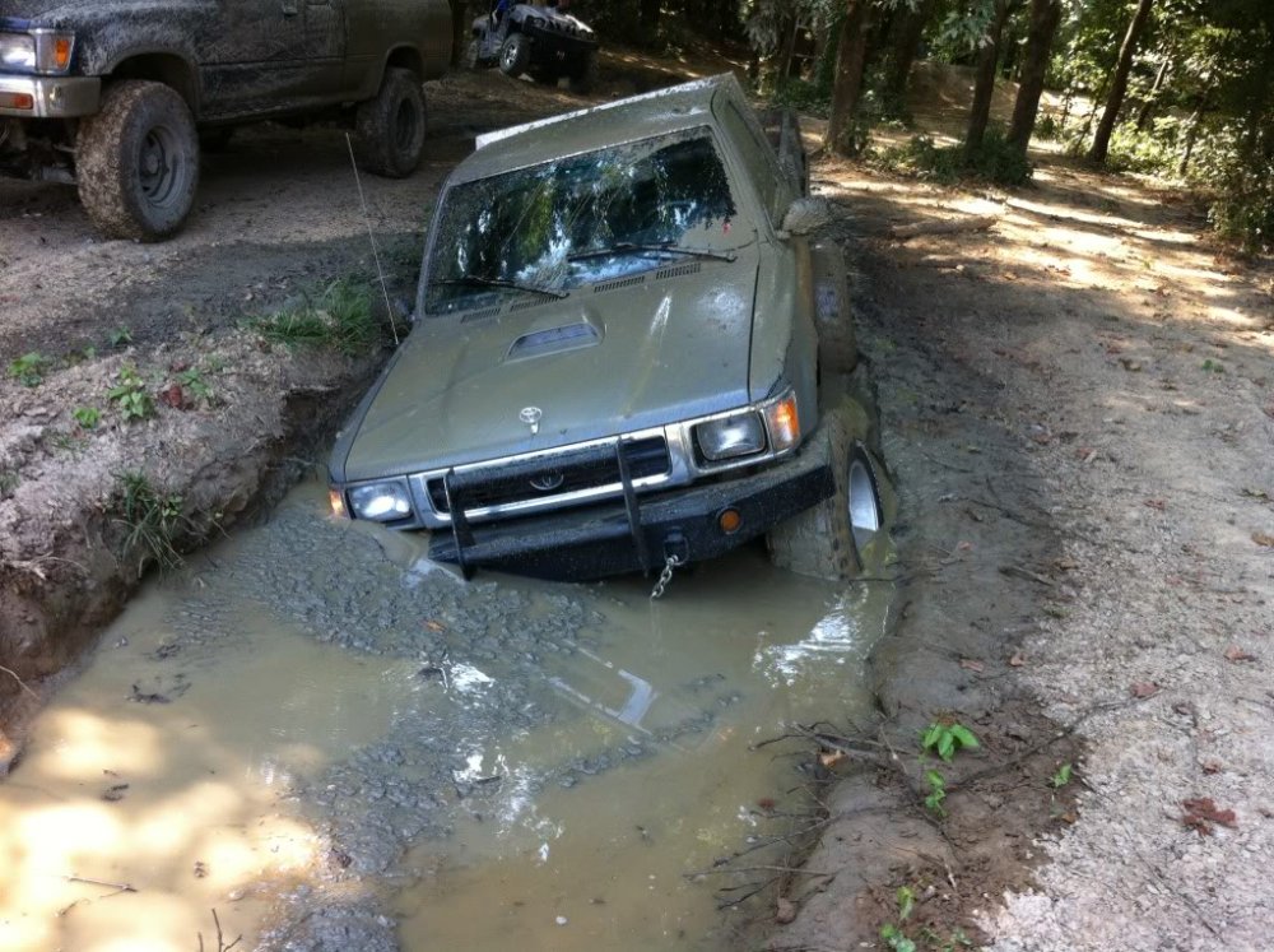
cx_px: 637
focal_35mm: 35
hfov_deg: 52.7
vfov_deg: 40.6
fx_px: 1286
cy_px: 476
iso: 100
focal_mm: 3.9
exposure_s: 1/120
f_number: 2.8
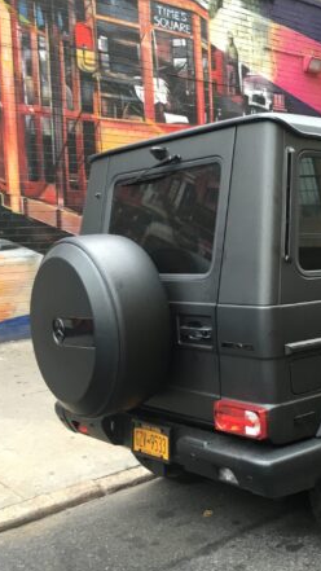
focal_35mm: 43
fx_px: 651
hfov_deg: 26.1
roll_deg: +0.1
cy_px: 290
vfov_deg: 47.4
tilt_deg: -6.8
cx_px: 330
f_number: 2.2
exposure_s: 1/30
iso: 32
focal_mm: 4.15
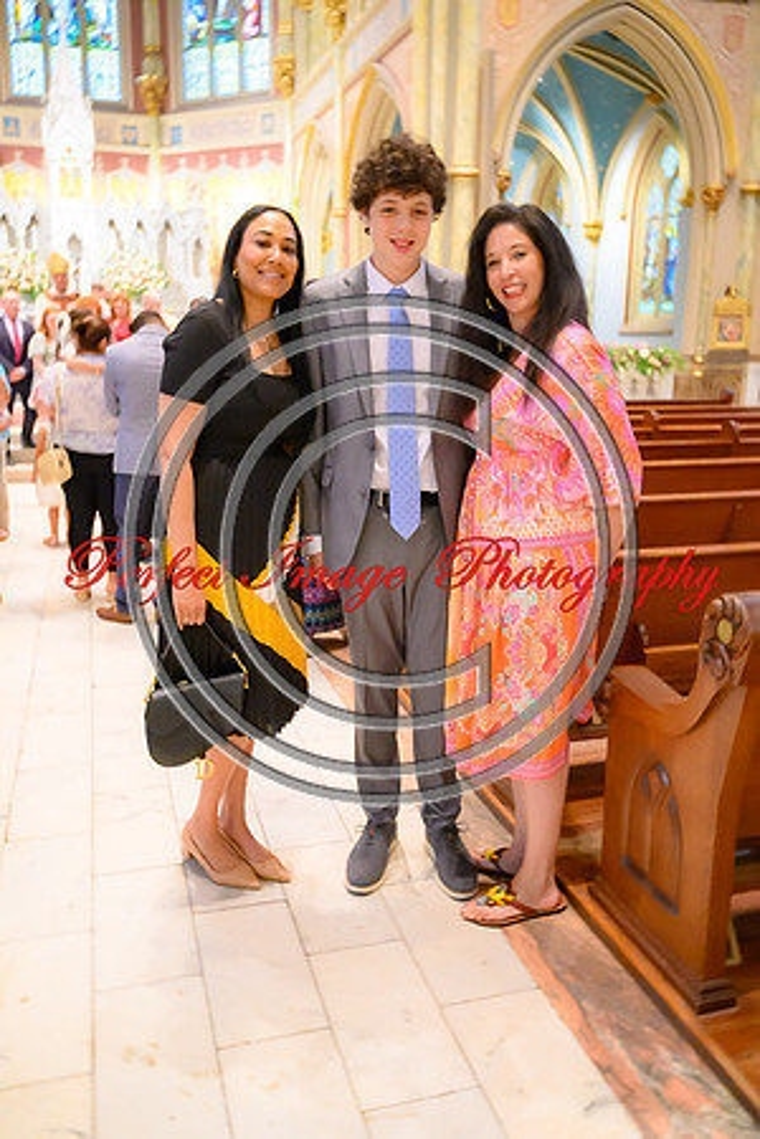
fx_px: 950
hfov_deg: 43.6
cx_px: 380
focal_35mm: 30
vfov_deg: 61.9
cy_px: 570
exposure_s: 1/100
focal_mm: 30
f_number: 2.8
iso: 10000
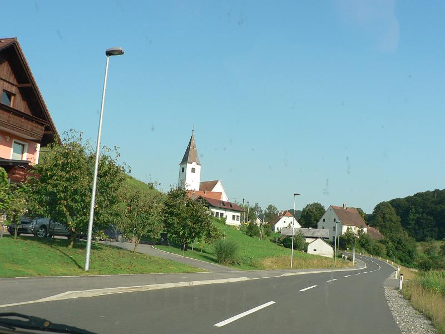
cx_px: 222
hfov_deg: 51.4
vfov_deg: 39.7
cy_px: 167
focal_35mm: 36
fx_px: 463
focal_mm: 6
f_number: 4.5
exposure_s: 1/400
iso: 80
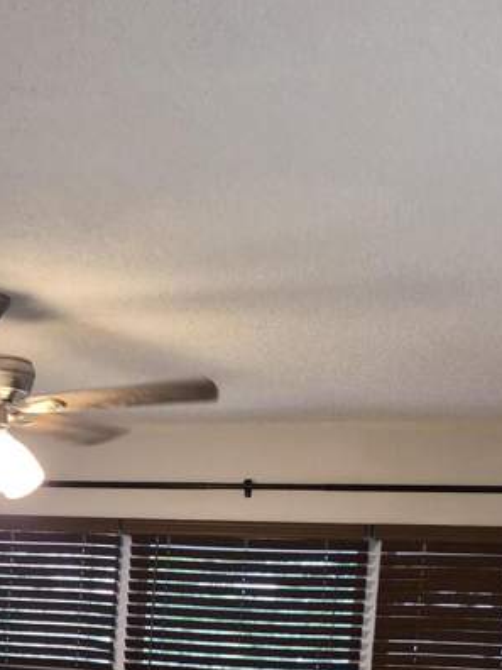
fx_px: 1199
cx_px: -17
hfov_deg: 22.6
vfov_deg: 28.5
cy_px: 722
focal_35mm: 62
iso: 320
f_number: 1.8
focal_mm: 5.4
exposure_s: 1/120
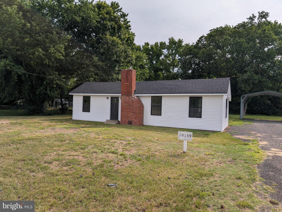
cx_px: 141
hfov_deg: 71.5
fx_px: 196
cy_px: 106
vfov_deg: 56.9
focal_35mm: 24
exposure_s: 1/1727
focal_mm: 6.9
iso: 18
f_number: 1.68
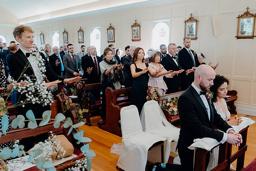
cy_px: 90
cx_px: 120
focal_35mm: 33
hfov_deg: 57.2
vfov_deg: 40.0
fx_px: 235
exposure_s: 1/160
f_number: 3.5
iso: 2000
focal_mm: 30
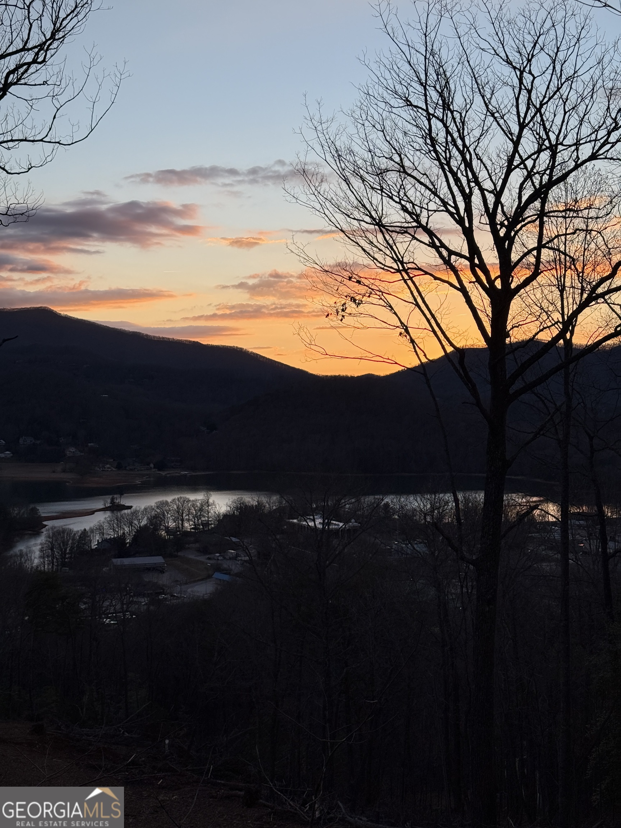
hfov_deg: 30.3
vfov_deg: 39.7
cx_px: 310
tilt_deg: -1.6
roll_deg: -0.4
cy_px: 414
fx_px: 1148
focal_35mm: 48
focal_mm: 6.76
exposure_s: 1/2208
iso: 100
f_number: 1.78
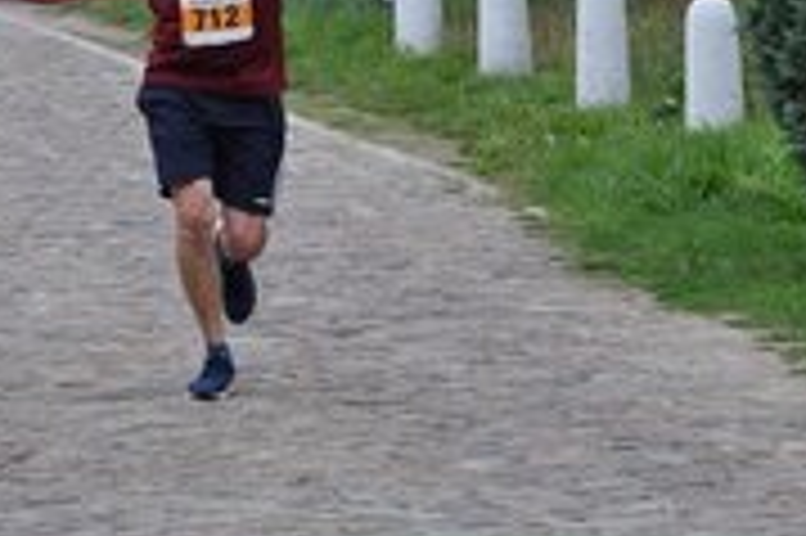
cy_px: 54
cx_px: 225
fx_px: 9752
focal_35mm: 436
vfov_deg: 3.1
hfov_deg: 4.7
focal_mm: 130
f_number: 6.3
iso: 200
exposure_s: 1/160
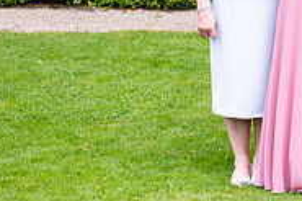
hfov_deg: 10.9
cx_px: 462
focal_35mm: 182
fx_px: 1525
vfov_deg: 7.4
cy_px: -69
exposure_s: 1/200
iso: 200
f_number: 5
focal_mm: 58
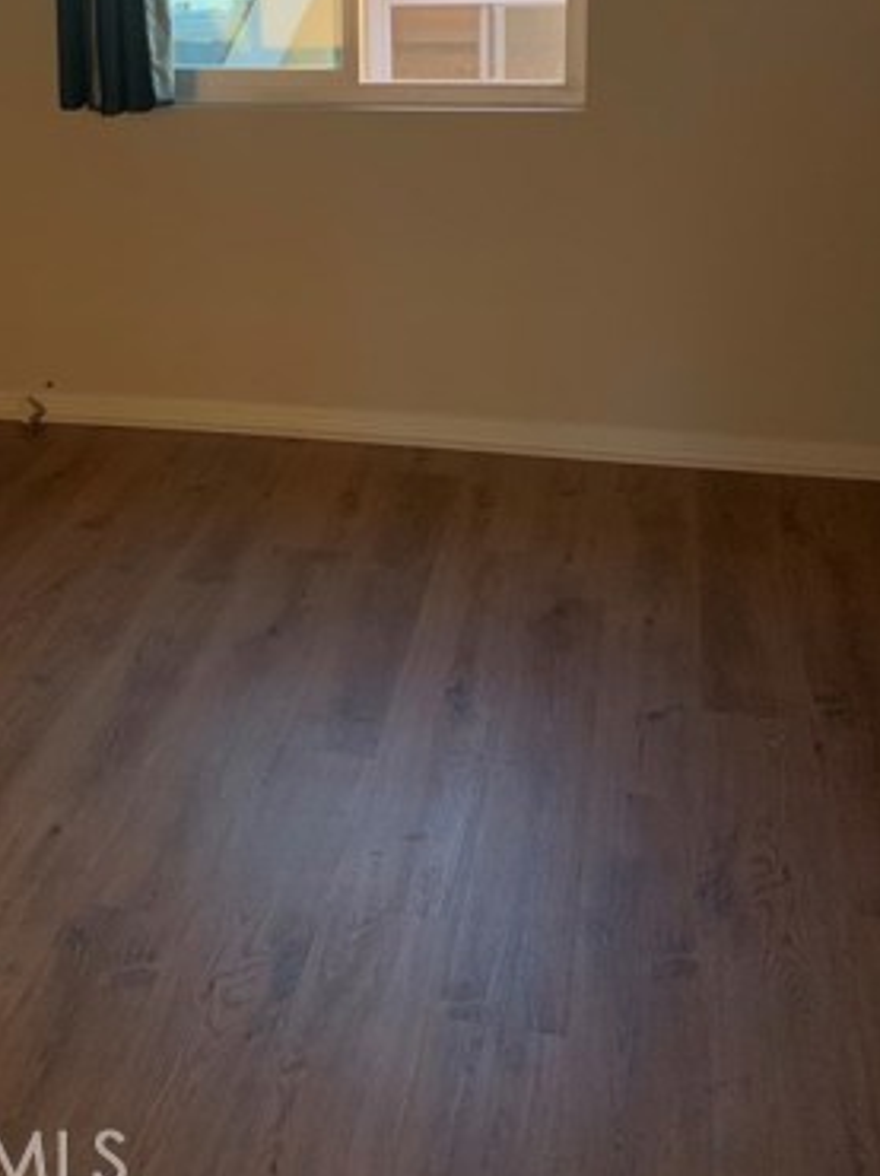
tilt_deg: -11.4
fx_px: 1527
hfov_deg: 31.7
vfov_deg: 39.9
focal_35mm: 45
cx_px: 251
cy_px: 188
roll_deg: +2.0
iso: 50
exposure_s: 1/121
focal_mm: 4.25
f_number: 1.8
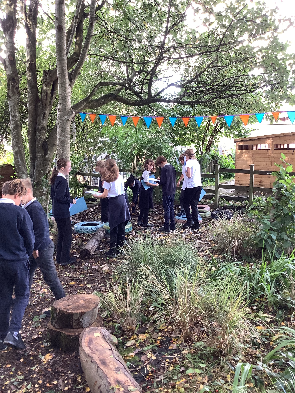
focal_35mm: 31
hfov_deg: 45.4
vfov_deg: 58.4
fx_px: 352
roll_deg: +0.7
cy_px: 196
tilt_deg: -8.9
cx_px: 148
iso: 80
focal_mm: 3.3
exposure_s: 1/60
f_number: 2.4
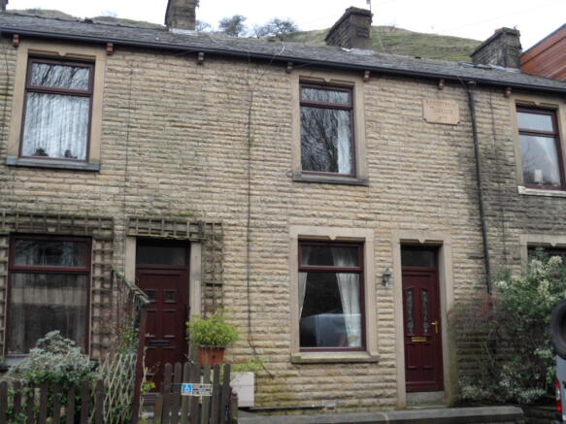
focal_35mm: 40
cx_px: 283
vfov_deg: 35.9
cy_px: 212
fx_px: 654
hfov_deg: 46.8
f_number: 3.6
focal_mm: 6.5
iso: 100
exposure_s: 1/60
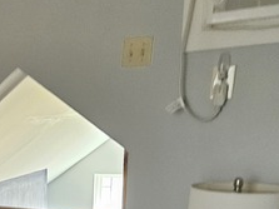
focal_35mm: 66
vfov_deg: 21.2
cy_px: 224
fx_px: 532
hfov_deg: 25.8
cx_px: -69
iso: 640
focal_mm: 5.4
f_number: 1.8
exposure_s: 1/120
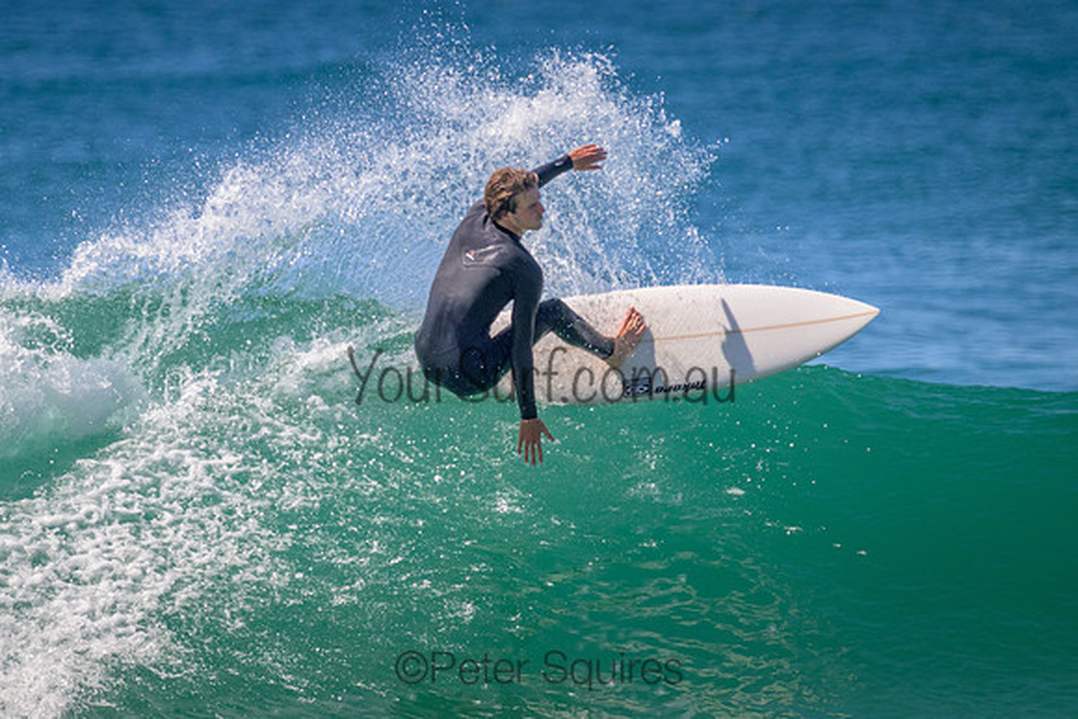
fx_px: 27300
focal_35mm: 912
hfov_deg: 2.3
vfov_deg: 1.5
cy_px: 349
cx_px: 464
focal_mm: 800
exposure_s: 1/1600
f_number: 11
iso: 1100
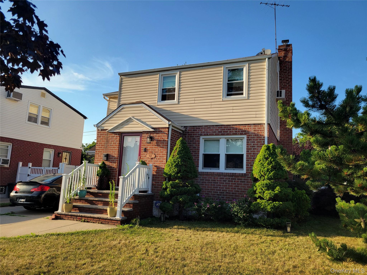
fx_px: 276
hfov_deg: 67.3
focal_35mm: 26
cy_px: 138
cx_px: 184
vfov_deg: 53.1
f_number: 1.8
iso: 40
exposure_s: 1/1030
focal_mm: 5.4
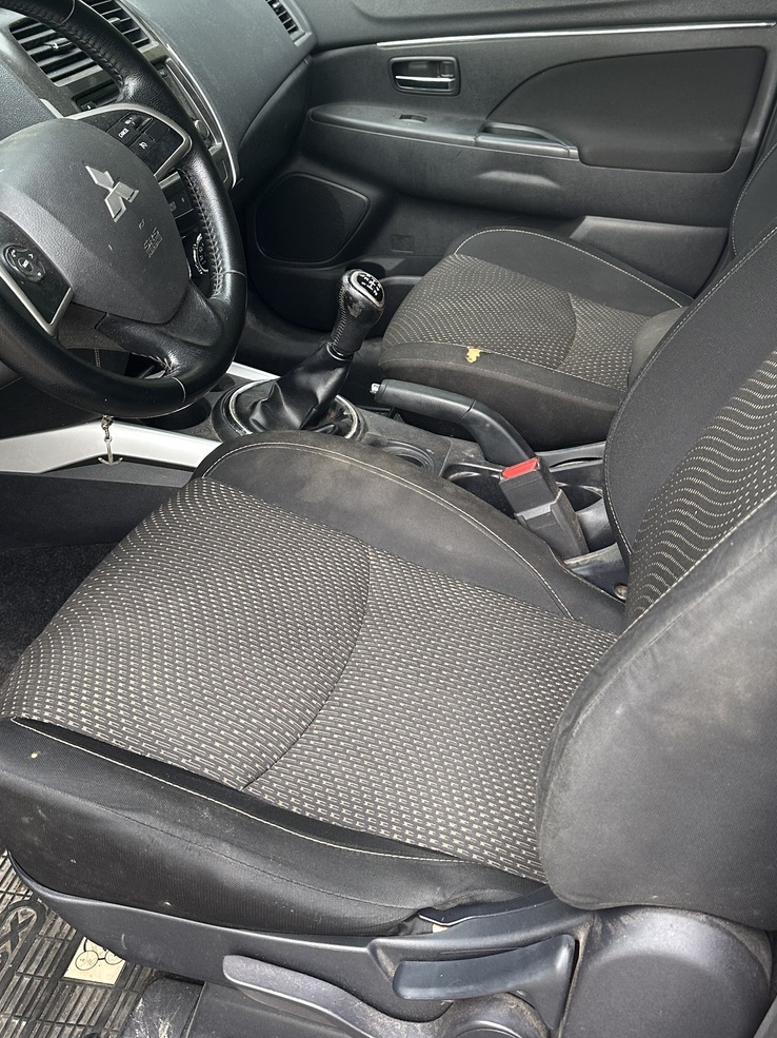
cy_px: 345
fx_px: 1168
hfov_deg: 36.8
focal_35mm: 39
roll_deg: -0.4
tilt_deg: -24.9
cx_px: 430
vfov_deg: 47.1
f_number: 1.78
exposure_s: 1/121
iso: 125
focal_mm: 6.86
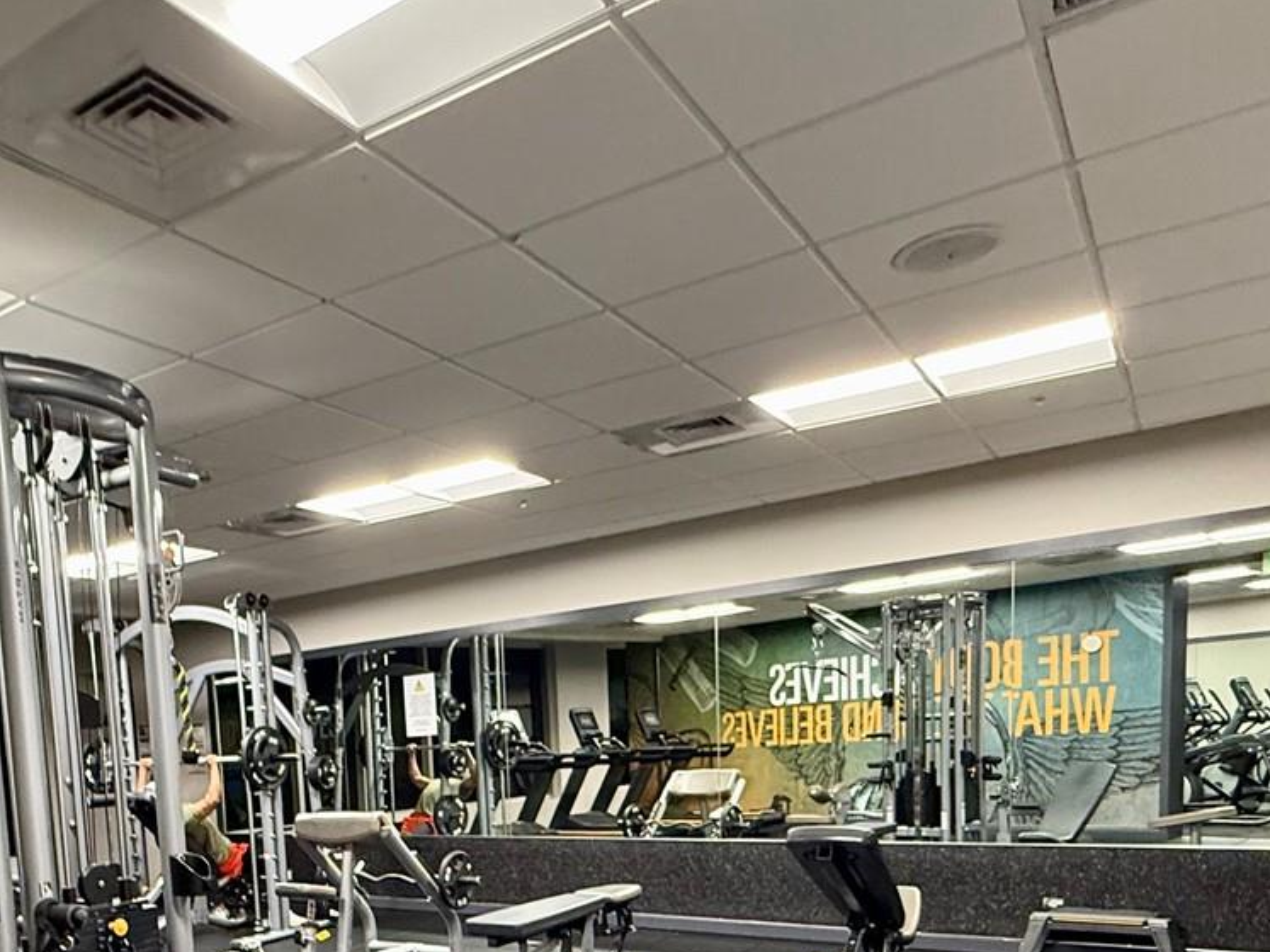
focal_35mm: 30
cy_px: 879
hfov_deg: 58.7
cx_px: 434
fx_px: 1100
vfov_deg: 42.4
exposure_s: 1/60
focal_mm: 2.22
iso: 500
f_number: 2.2
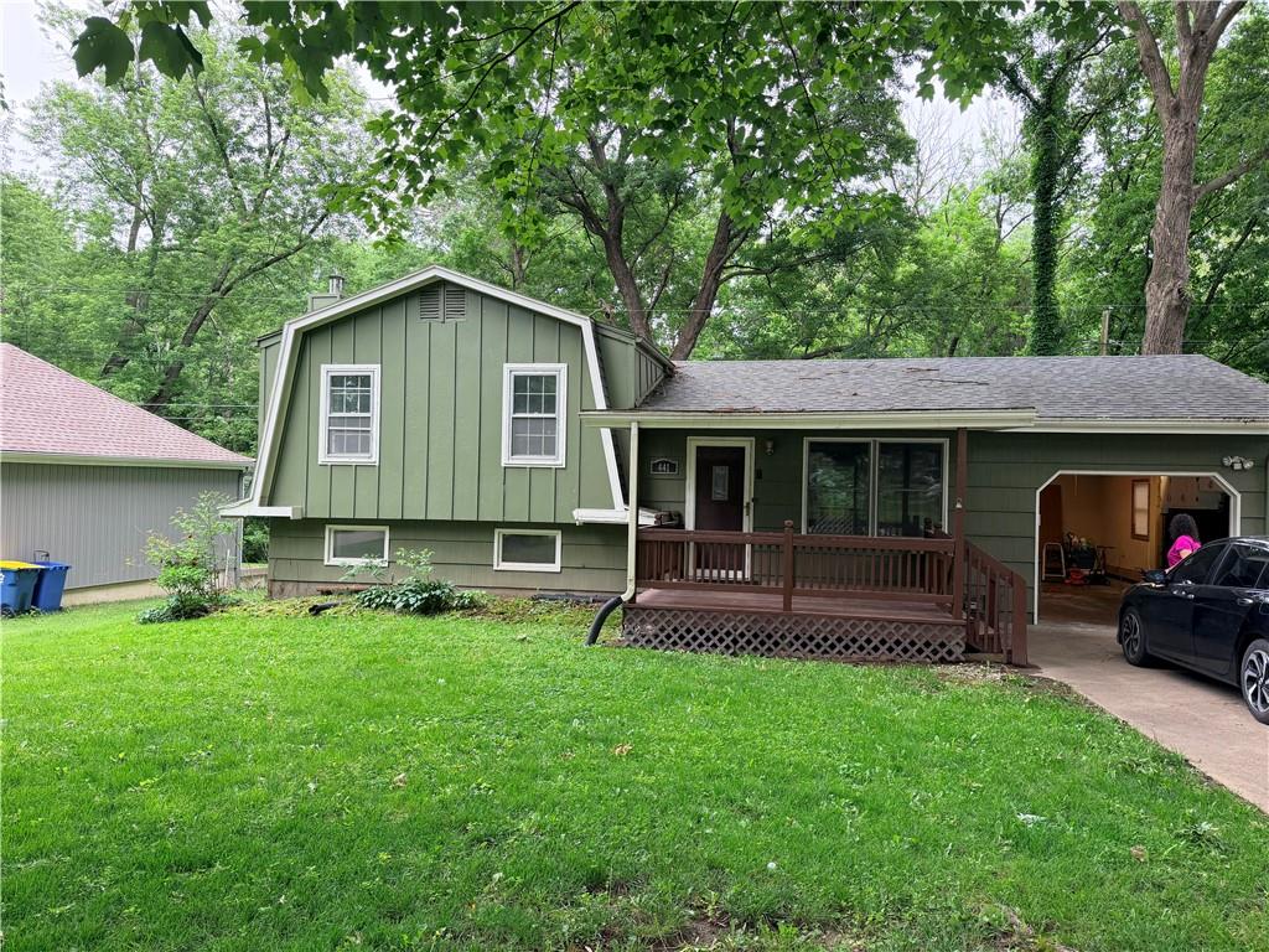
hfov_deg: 71.6
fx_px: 880
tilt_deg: +0.5
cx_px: 634
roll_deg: -1.0
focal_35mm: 24
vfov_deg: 56.8
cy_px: 476
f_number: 1.78
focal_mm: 6.76
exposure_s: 1/136
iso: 100
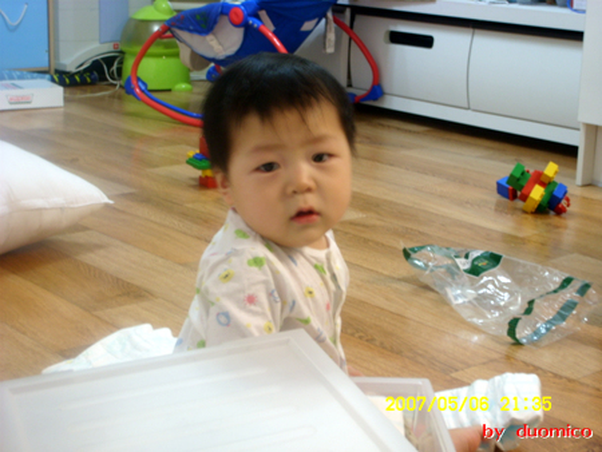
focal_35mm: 71
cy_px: 226
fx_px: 1235
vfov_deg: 20.7
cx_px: 301
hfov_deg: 27.4
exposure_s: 1/5
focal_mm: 11.89
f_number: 4
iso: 50
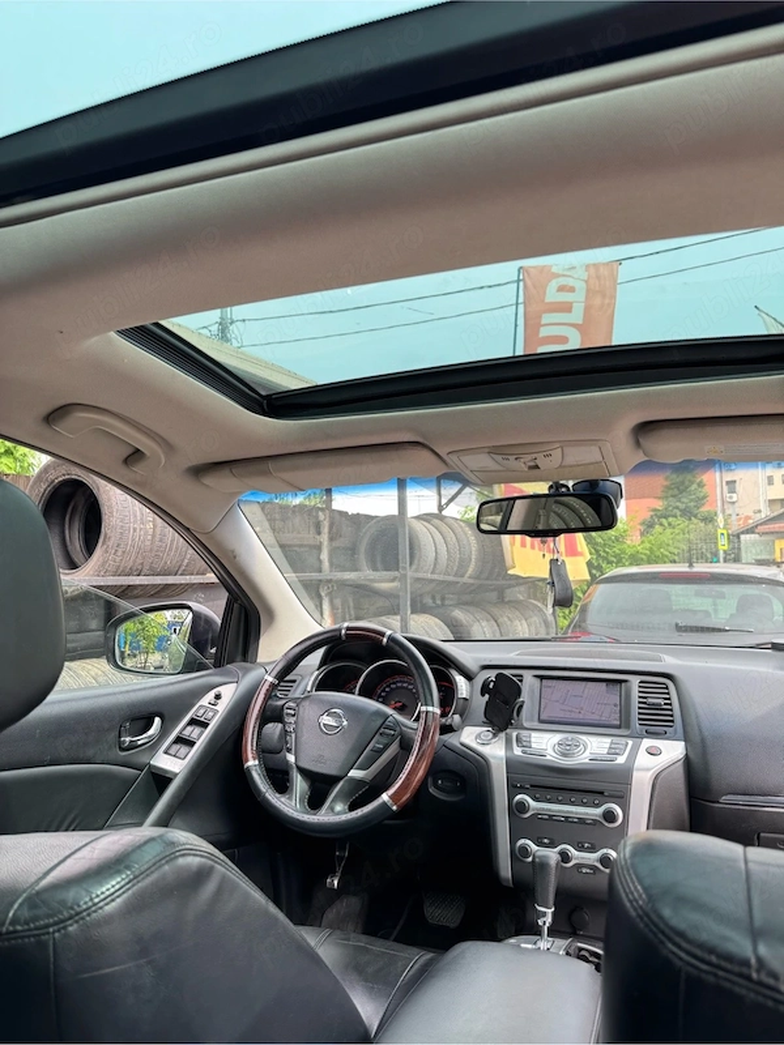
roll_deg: +1.1
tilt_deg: +4.7
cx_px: 392
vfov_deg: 71.6
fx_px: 725
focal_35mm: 24
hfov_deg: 56.8
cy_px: 522
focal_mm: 6.76
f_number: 1.78
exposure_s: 1/180
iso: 80
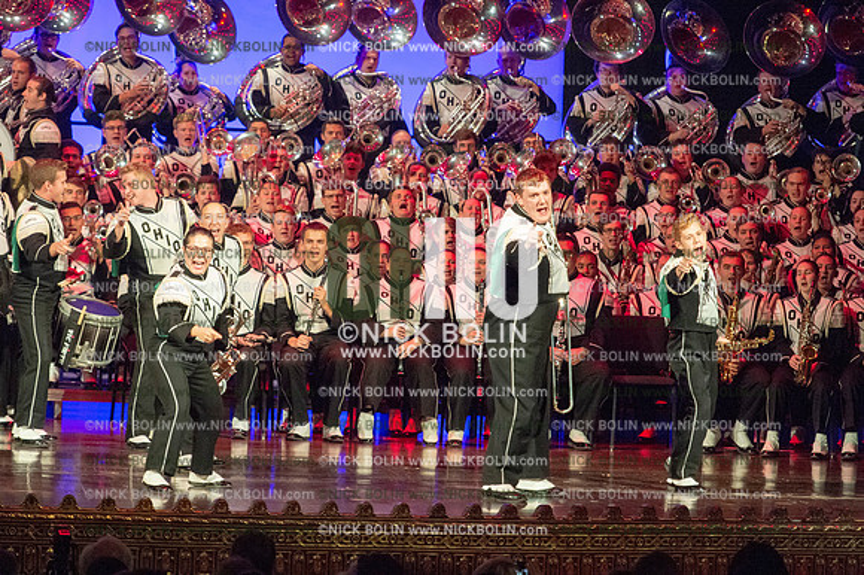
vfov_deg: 6.2
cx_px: 432
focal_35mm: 220
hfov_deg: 9.4
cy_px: 288
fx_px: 5277
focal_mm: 220
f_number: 5.6
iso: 8000
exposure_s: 1/320
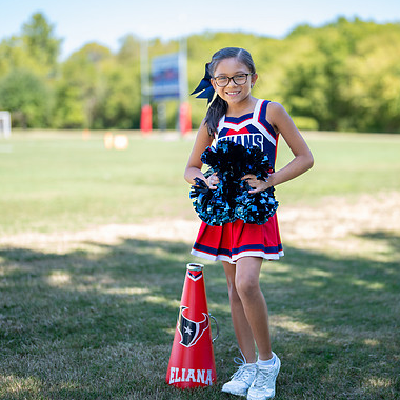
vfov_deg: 24.0
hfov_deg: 24.0
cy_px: 202
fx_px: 941
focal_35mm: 72
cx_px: 240
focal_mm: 50
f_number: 1.2
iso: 100
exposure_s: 1/1250
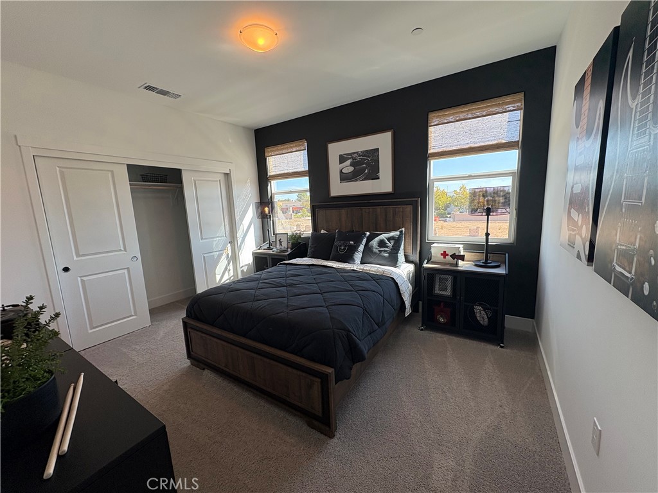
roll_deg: +2.5
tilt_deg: -8.4
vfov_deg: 85.7
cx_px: 329
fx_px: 266
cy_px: 246
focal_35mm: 14
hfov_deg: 102.1
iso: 64
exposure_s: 1/144
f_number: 2.2
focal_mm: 2.22
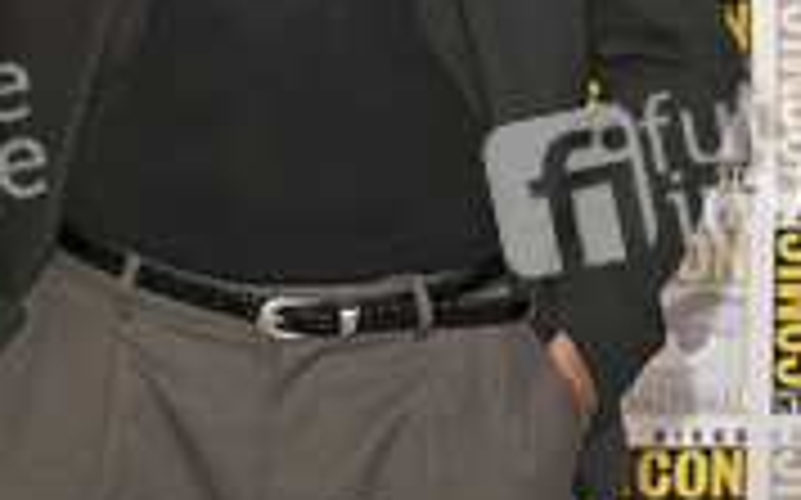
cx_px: 306
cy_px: -54
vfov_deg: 9.6
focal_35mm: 135
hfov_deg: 15.5
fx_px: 2945
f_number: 6.3
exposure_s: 1/250
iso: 2000
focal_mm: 59
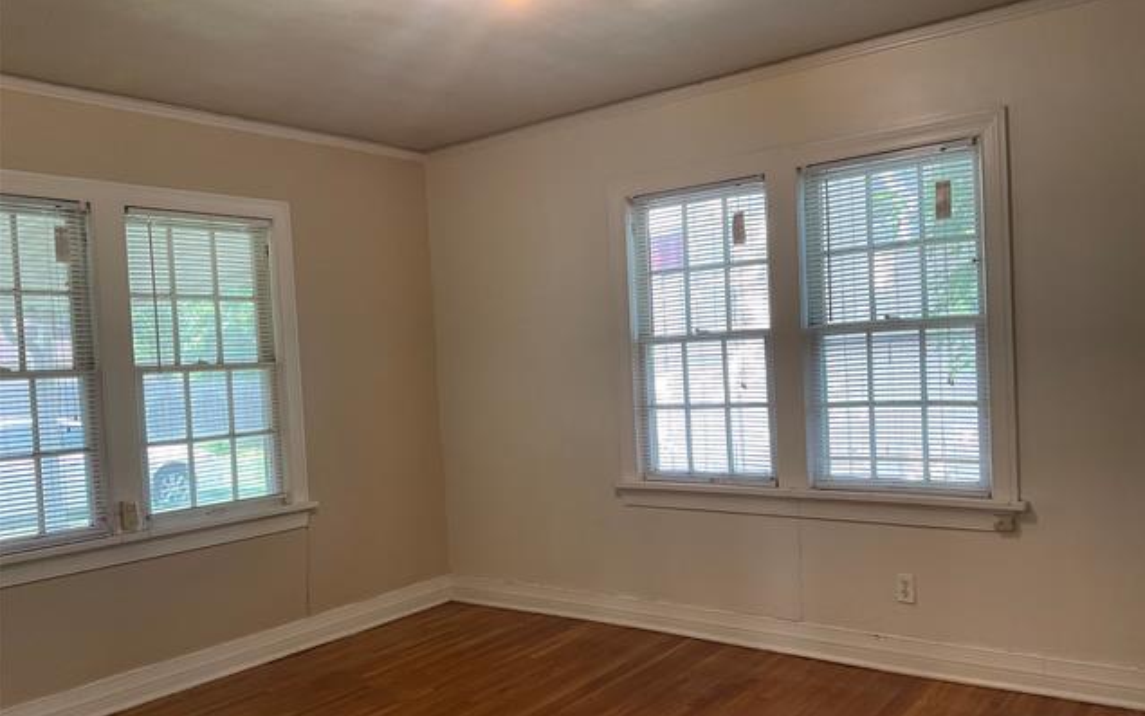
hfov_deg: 61.2
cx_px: 575
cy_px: 400
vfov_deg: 40.5
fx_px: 967
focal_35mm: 31
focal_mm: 3
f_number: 1.8
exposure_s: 1/60
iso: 40
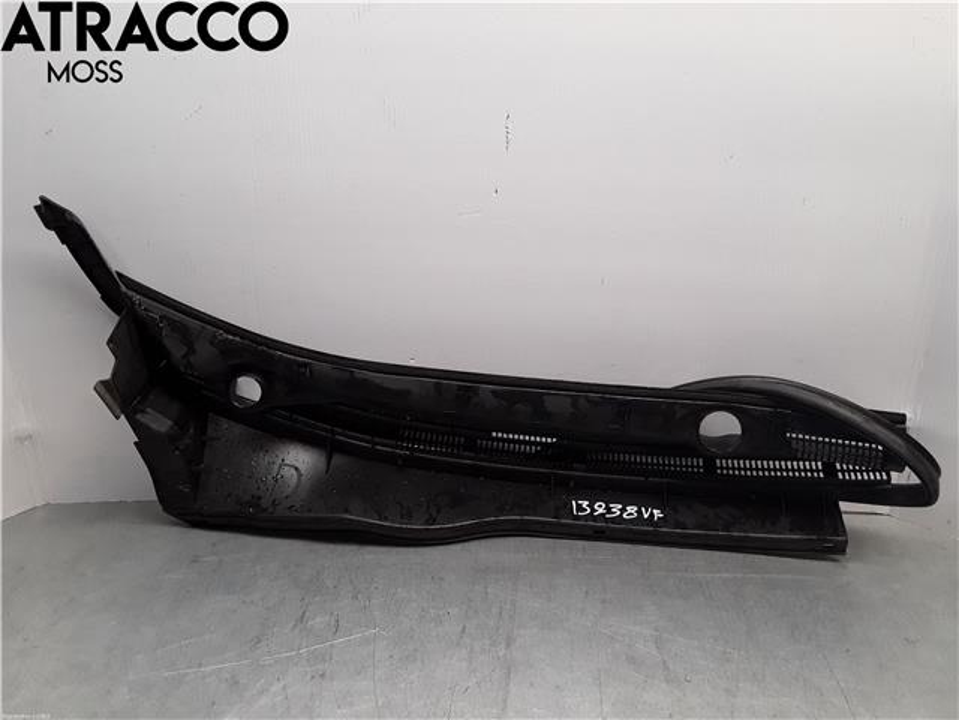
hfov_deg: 63.4
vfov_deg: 49.7
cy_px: 360
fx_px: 776
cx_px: 480
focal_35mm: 28
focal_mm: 2.91
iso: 50
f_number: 1.9
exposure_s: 1/100
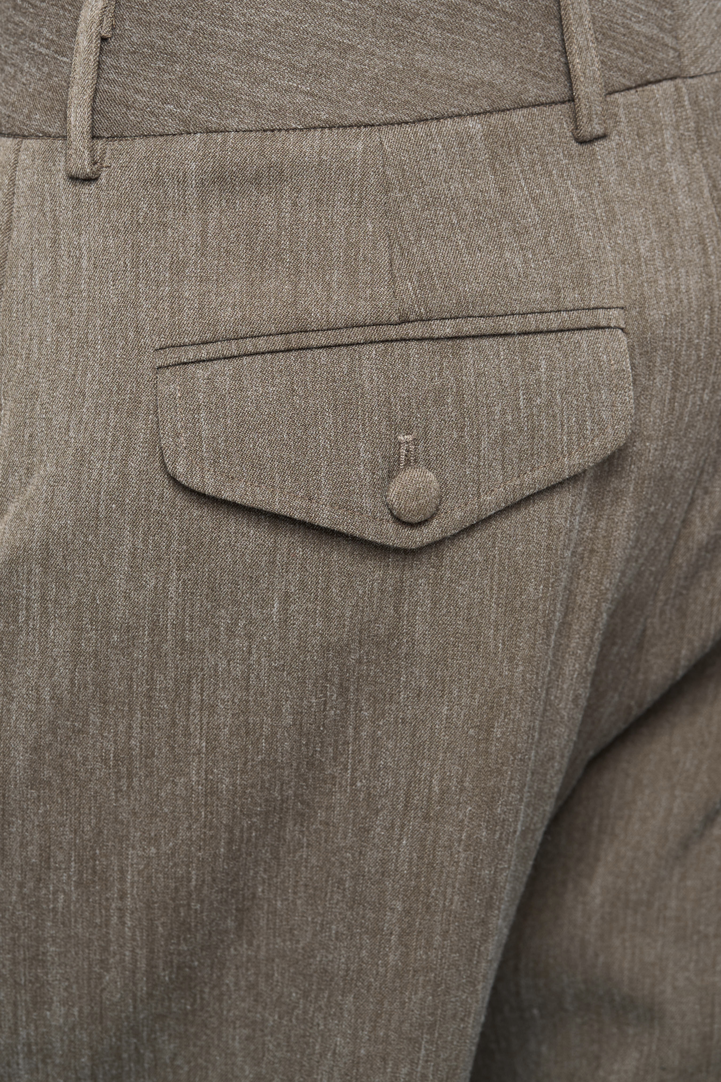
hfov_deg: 16.1
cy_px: 541
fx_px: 2553
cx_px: 360
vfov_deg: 23.9
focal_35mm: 85
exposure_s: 1/125
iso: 200
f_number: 8
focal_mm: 85
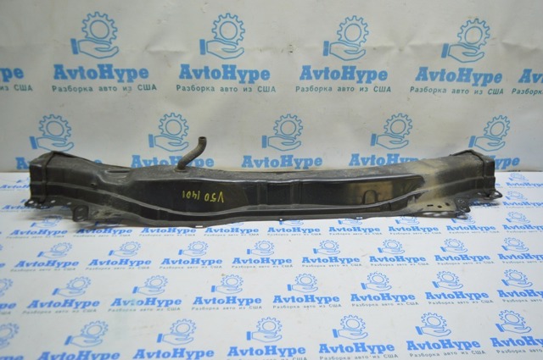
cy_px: 180
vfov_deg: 47.8
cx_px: 272
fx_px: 407
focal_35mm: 27
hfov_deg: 67.4
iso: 400
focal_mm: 18
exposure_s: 1/60
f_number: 3.5
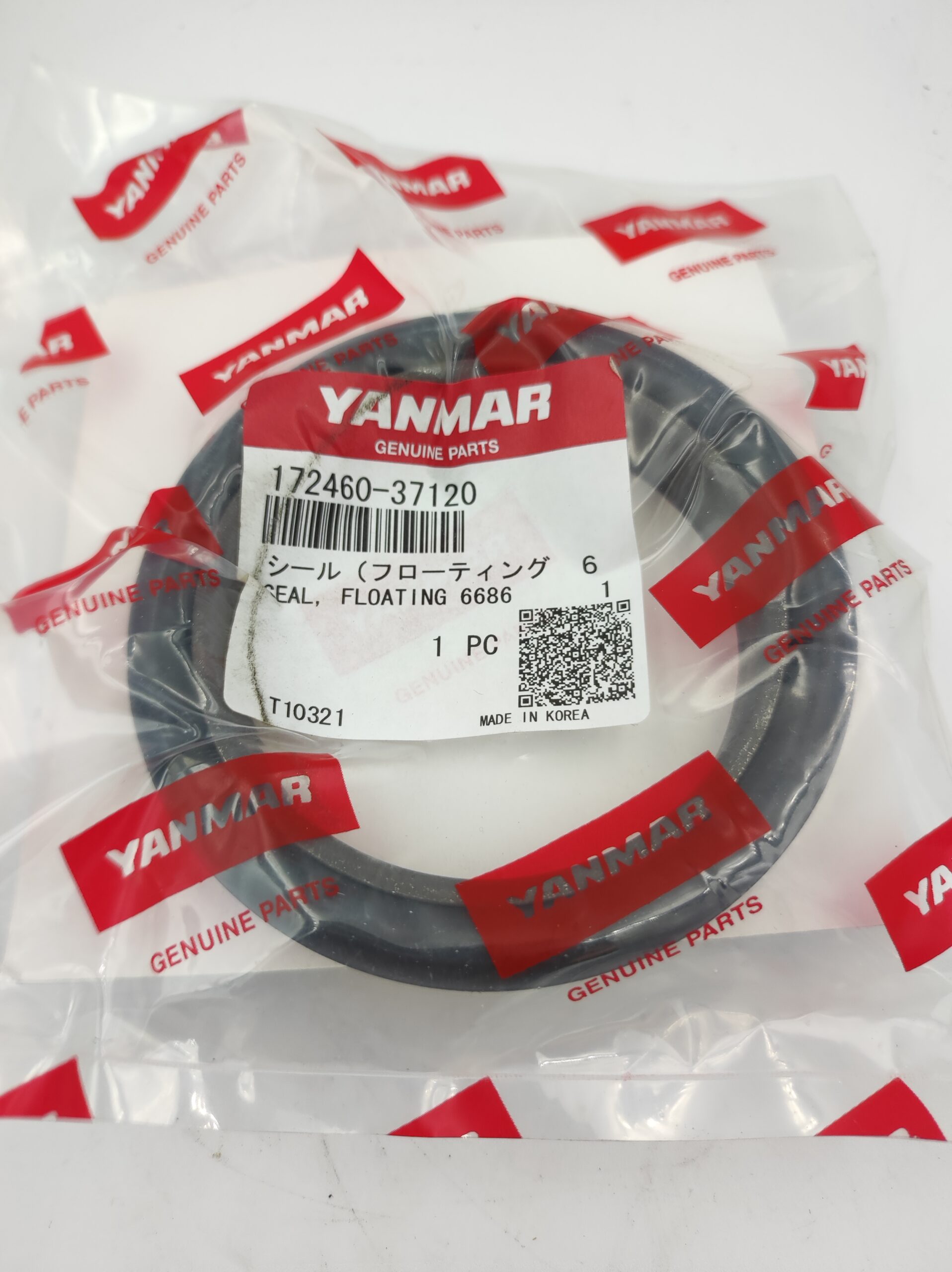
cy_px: 636
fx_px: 918
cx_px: 476
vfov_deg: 69.4
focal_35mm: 25
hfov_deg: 54.8
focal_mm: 4.7
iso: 50
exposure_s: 1/112
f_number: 1.79
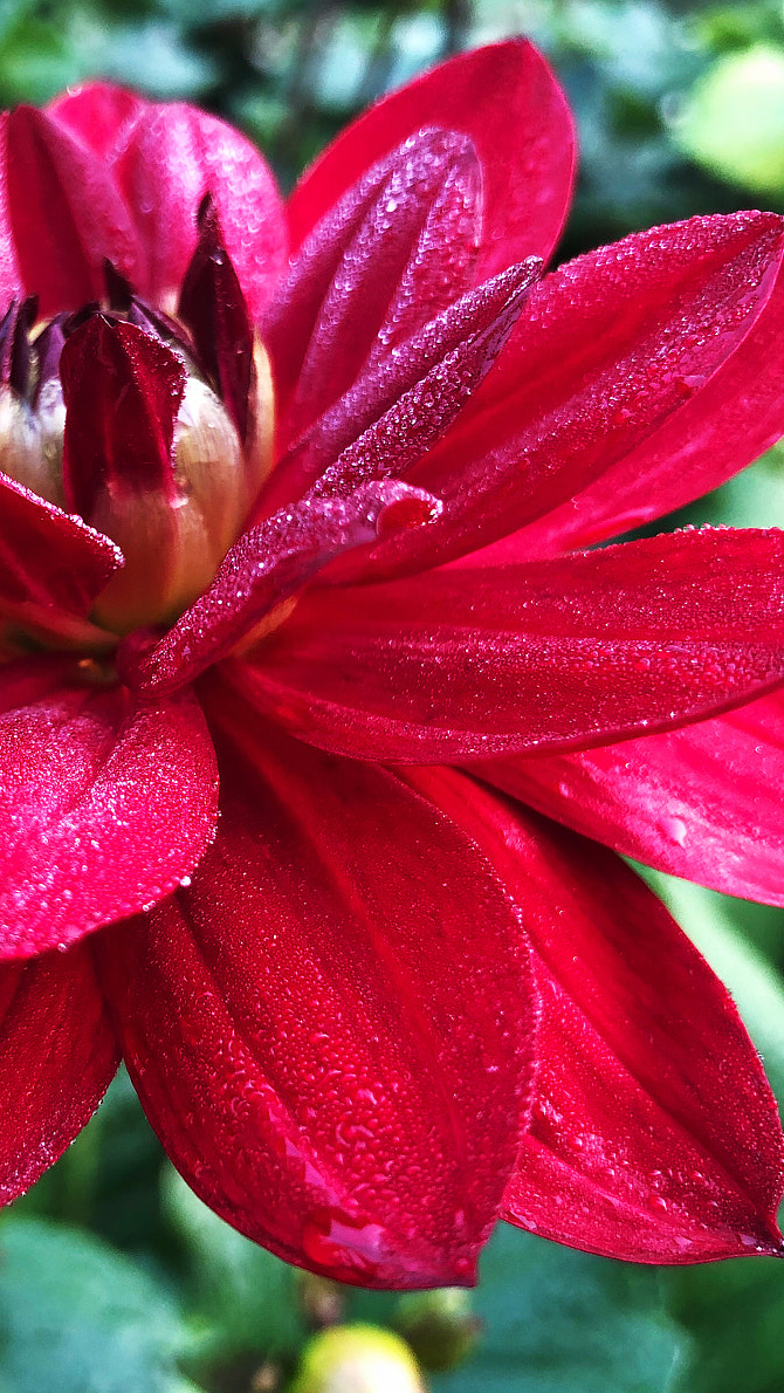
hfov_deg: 28.1
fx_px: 1514
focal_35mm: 41
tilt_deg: -48.7
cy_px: 694
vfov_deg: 49.4
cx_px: 102
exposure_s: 1/33
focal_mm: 4
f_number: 1.8
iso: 32
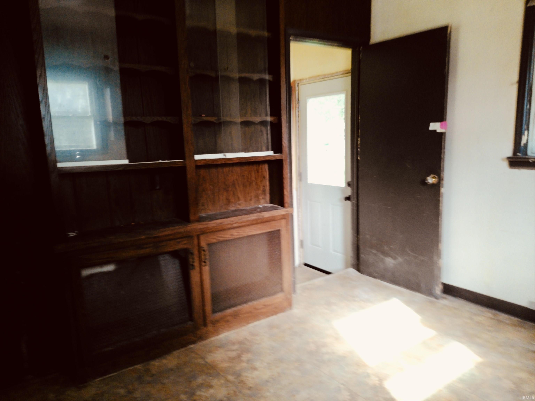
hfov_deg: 87.8
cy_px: 200
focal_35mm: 18
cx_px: 268
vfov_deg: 71.6
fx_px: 278
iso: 400
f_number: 1.8
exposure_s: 1/30
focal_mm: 3.37
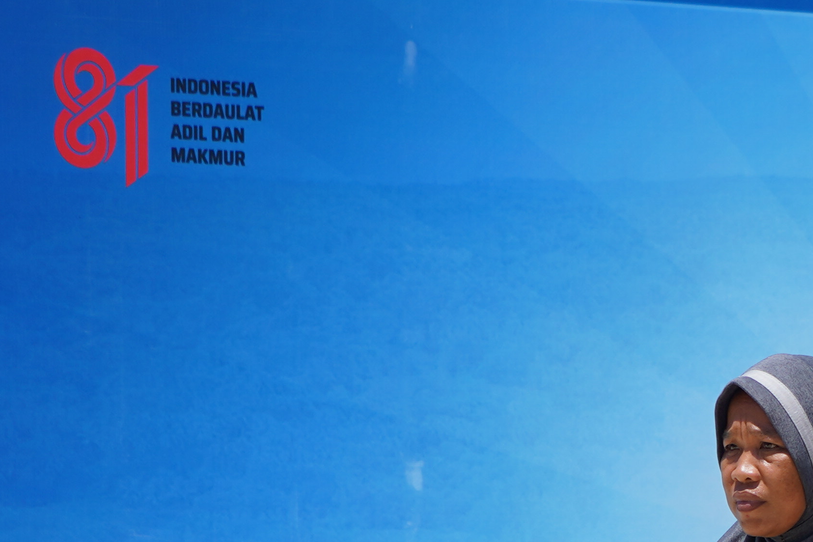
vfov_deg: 4.7
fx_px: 6593
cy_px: 855
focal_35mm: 292
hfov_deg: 7.0
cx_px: 1052
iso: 100
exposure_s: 1/640
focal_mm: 82
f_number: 5.6
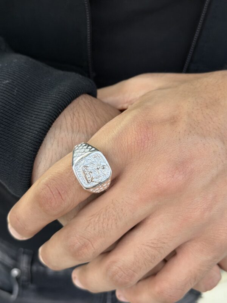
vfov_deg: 39.7
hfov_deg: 30.3
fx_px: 420
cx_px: 114
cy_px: 152
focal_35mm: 48
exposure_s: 1/50
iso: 200
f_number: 1.78
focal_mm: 6.76
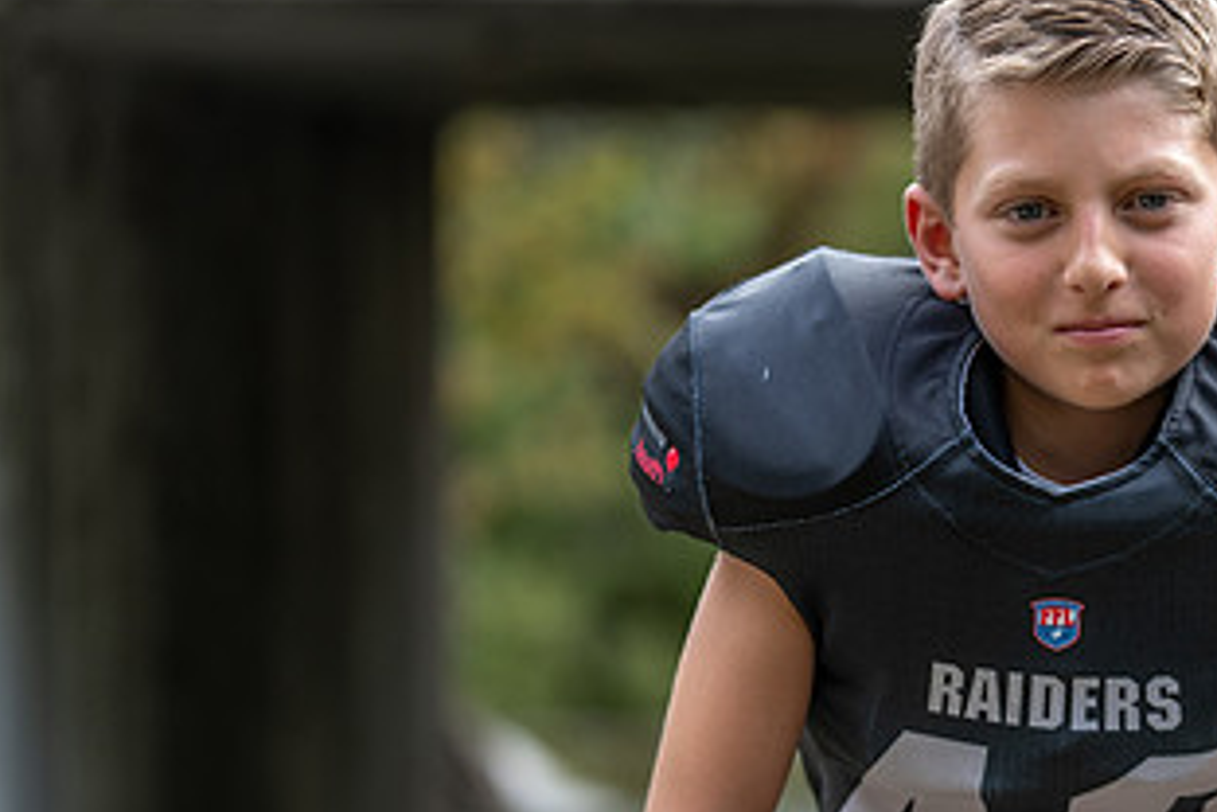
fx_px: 6287
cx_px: 1092
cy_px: 513
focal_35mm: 186
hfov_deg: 11.0
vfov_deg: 7.4
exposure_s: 1/320
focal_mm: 100
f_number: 2.8
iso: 160
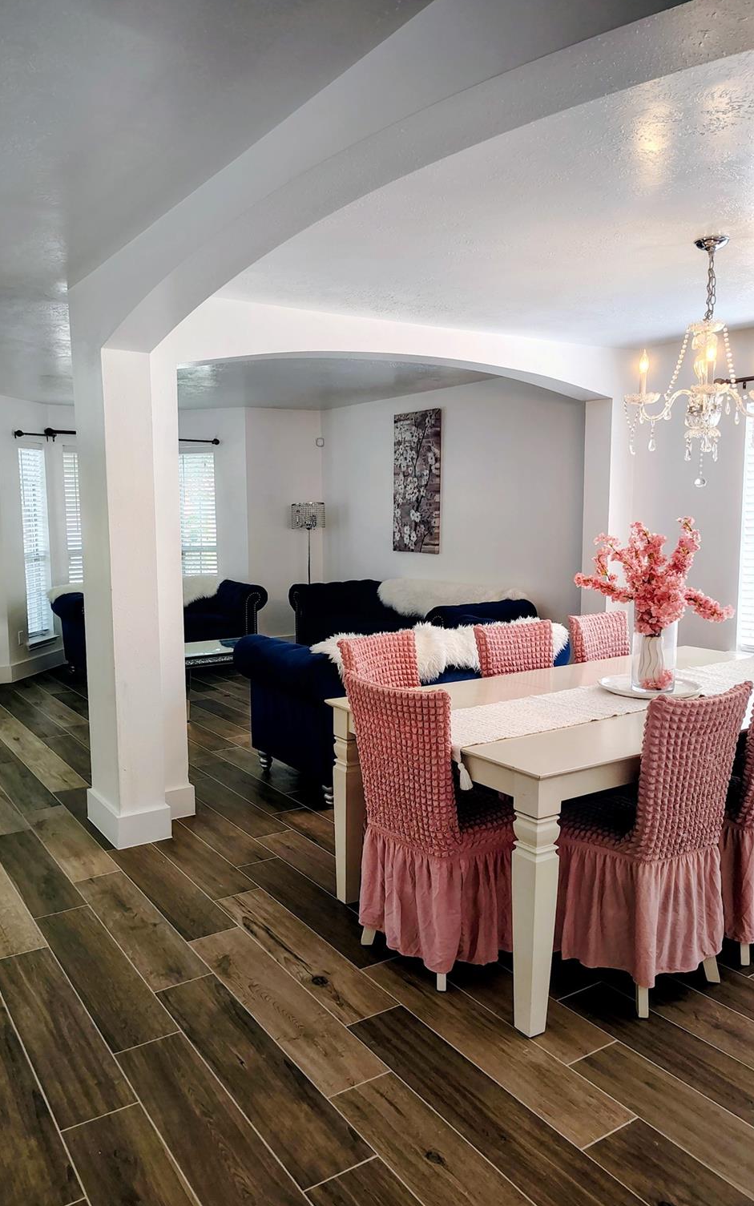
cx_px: 321
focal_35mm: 26
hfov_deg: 47.5
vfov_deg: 70.4
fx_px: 855
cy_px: 605
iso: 753
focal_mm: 5.56
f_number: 1.8
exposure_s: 1/120
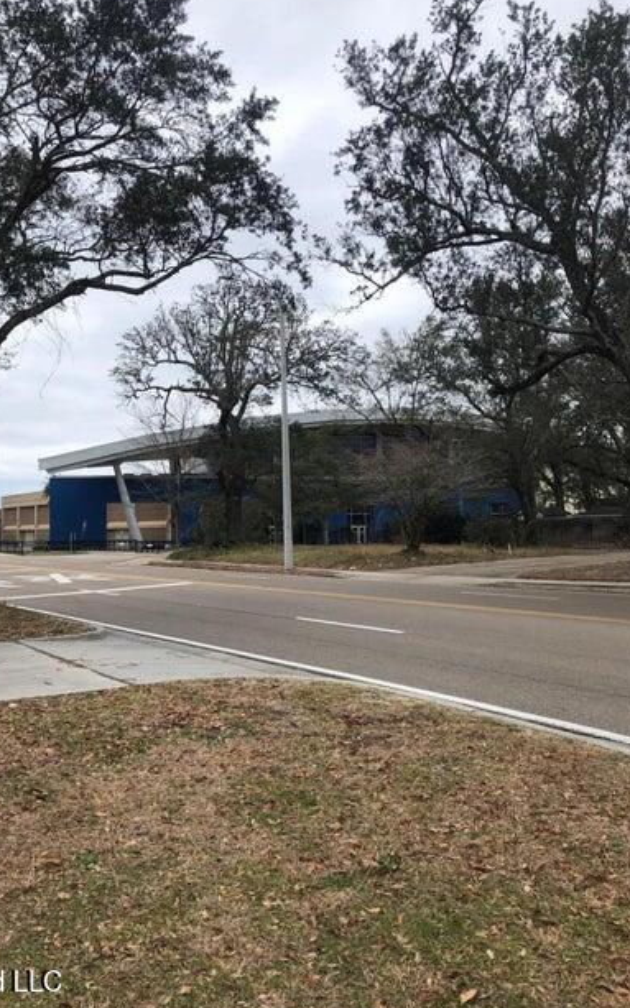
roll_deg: -0.1
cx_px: 245
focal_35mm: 31
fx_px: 852
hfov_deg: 40.4
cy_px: 502
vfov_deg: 61.2
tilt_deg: +2.9
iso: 20
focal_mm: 3.99
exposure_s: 1/972
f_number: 1.8
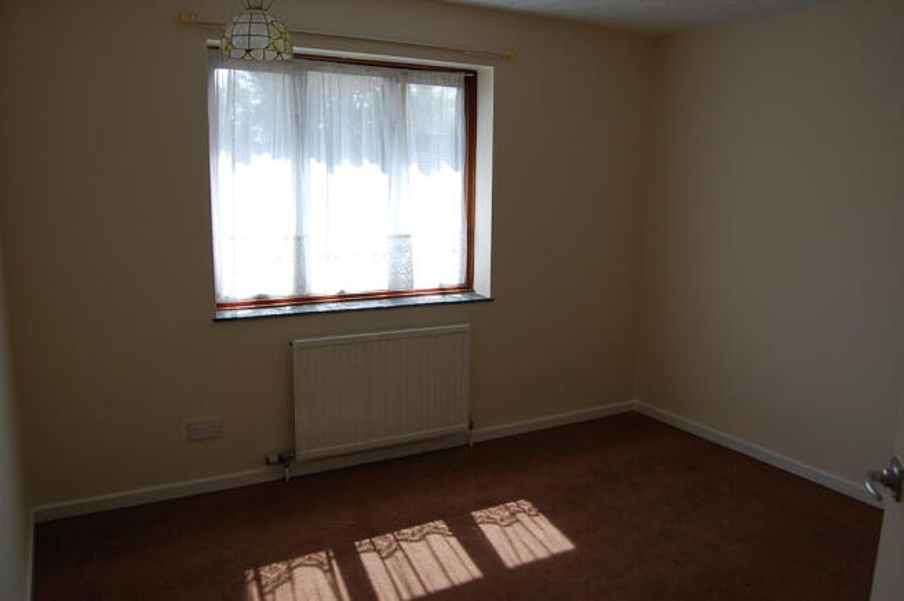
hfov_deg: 67.4
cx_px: 452
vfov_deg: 47.8
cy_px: 300
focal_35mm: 27
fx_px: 677
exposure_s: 1/160
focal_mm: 18
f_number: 6.3
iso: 200
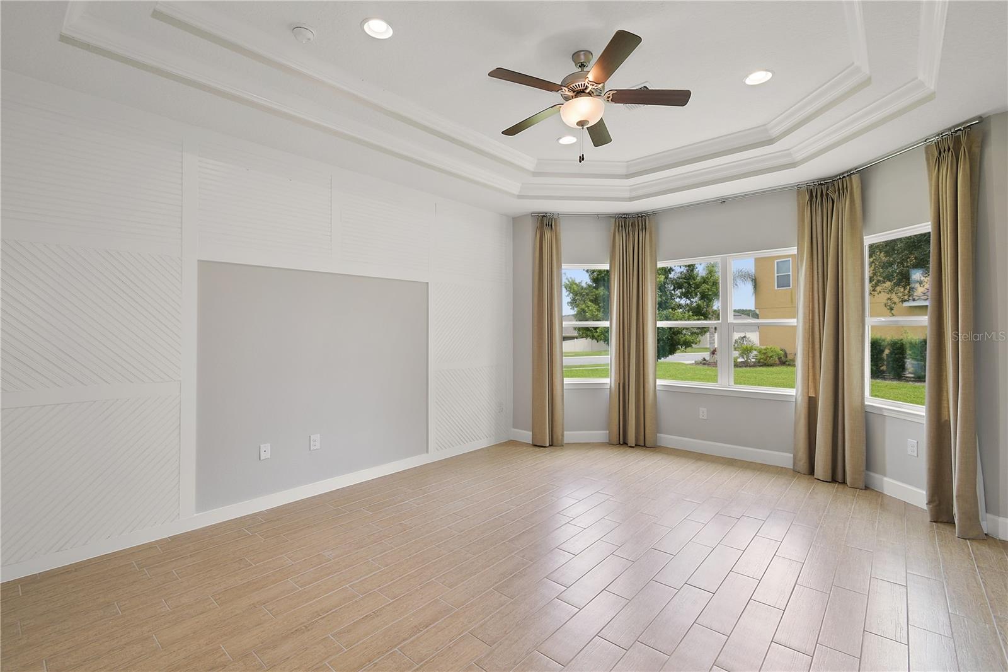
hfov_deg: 100.4
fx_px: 420
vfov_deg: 77.3
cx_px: 504
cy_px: 336
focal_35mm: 15
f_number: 9
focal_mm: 10
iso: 100
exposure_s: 1/5
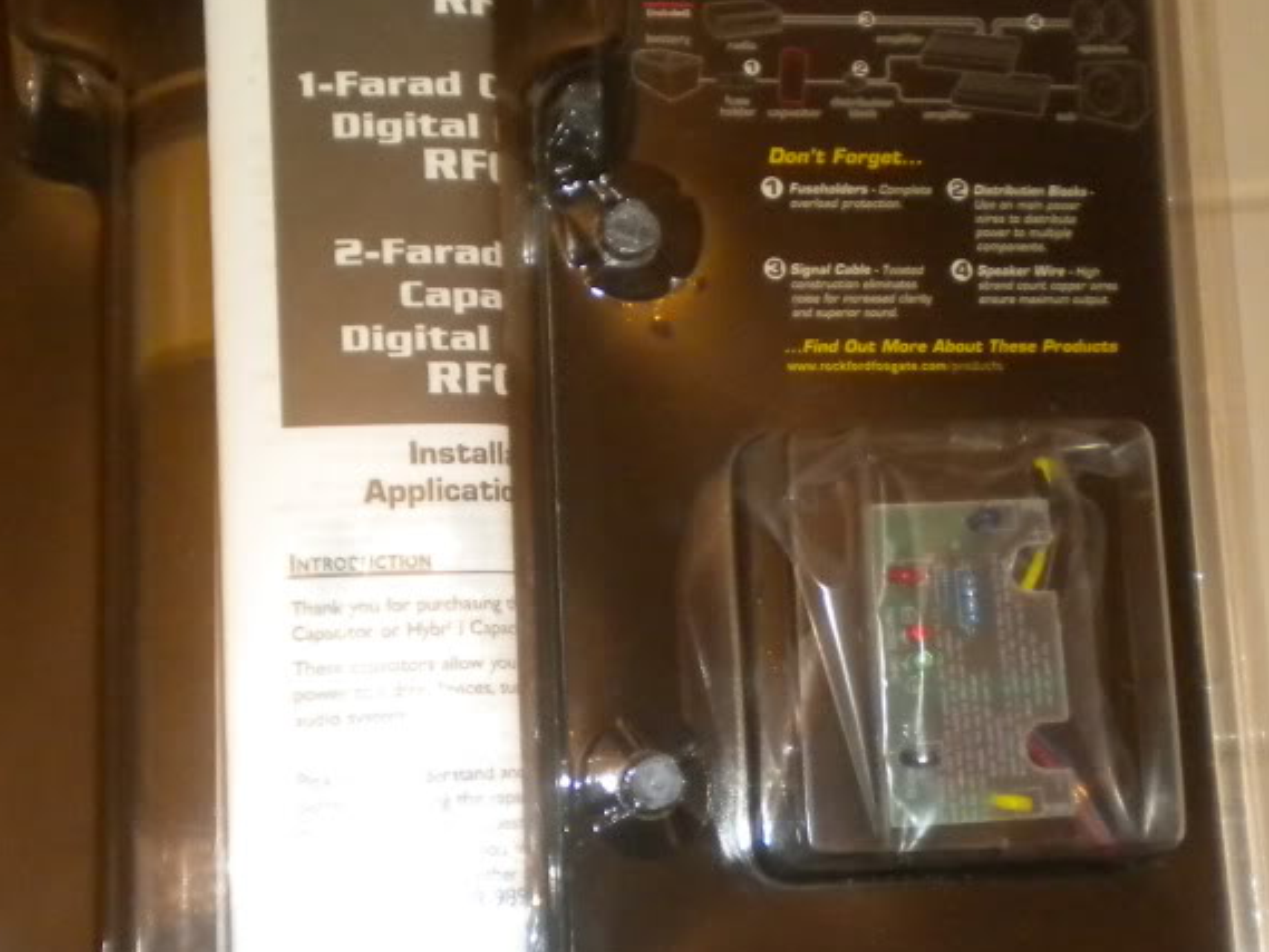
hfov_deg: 30.7
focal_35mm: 63
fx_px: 2310
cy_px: 482
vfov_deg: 23.3
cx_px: 604
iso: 400
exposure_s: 1/30
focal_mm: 6.3
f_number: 3.1
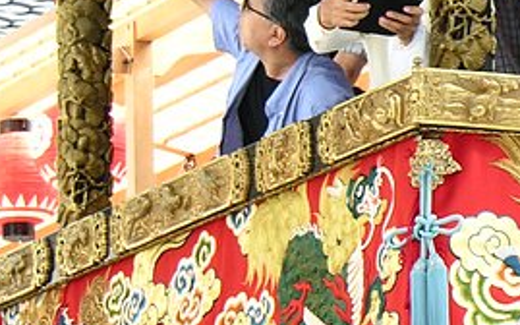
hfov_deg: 5.0
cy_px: 68
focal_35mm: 420
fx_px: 5951
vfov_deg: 3.1
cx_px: 841
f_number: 4.2
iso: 50
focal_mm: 26.5
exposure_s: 1/47.5
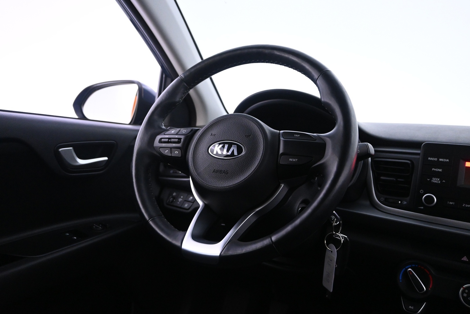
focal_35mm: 29
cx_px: 235
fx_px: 382
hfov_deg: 63.2
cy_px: 157
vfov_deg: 44.6
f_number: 3.8
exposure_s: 1/30
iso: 3200
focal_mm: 19.5
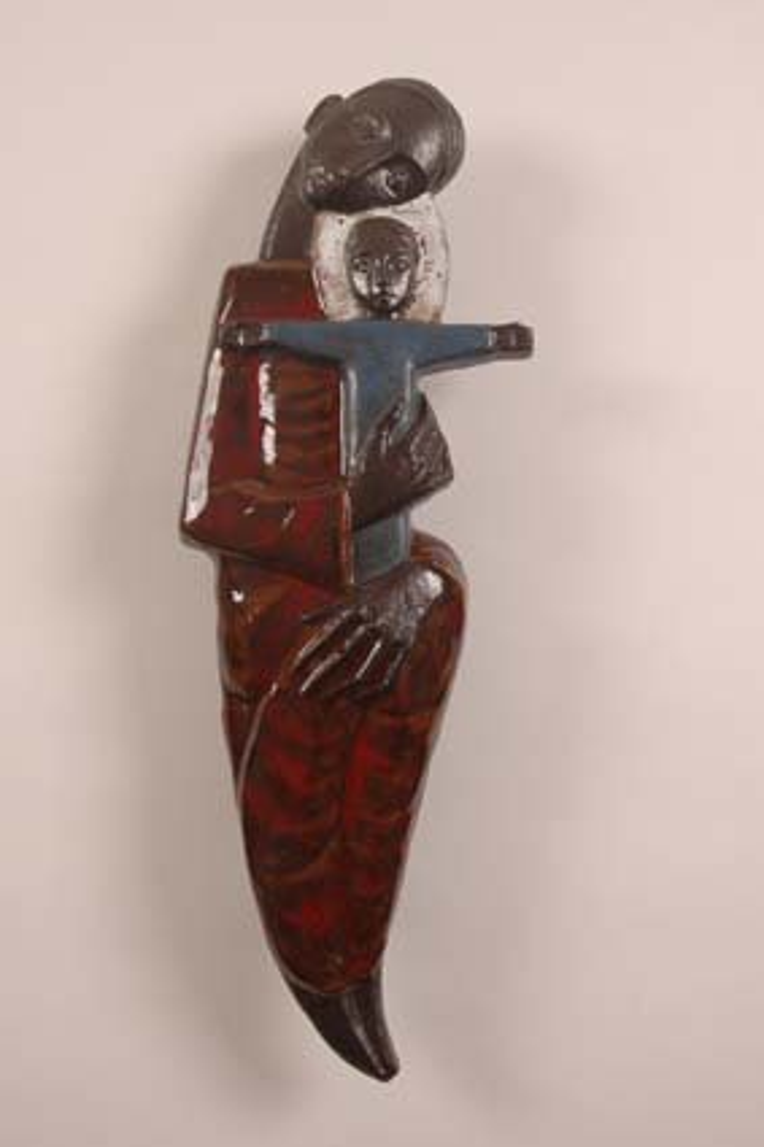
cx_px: 382
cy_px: 574
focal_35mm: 51
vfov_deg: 38.9
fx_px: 1625
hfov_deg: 26.5
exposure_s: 1/4
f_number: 8
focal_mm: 34
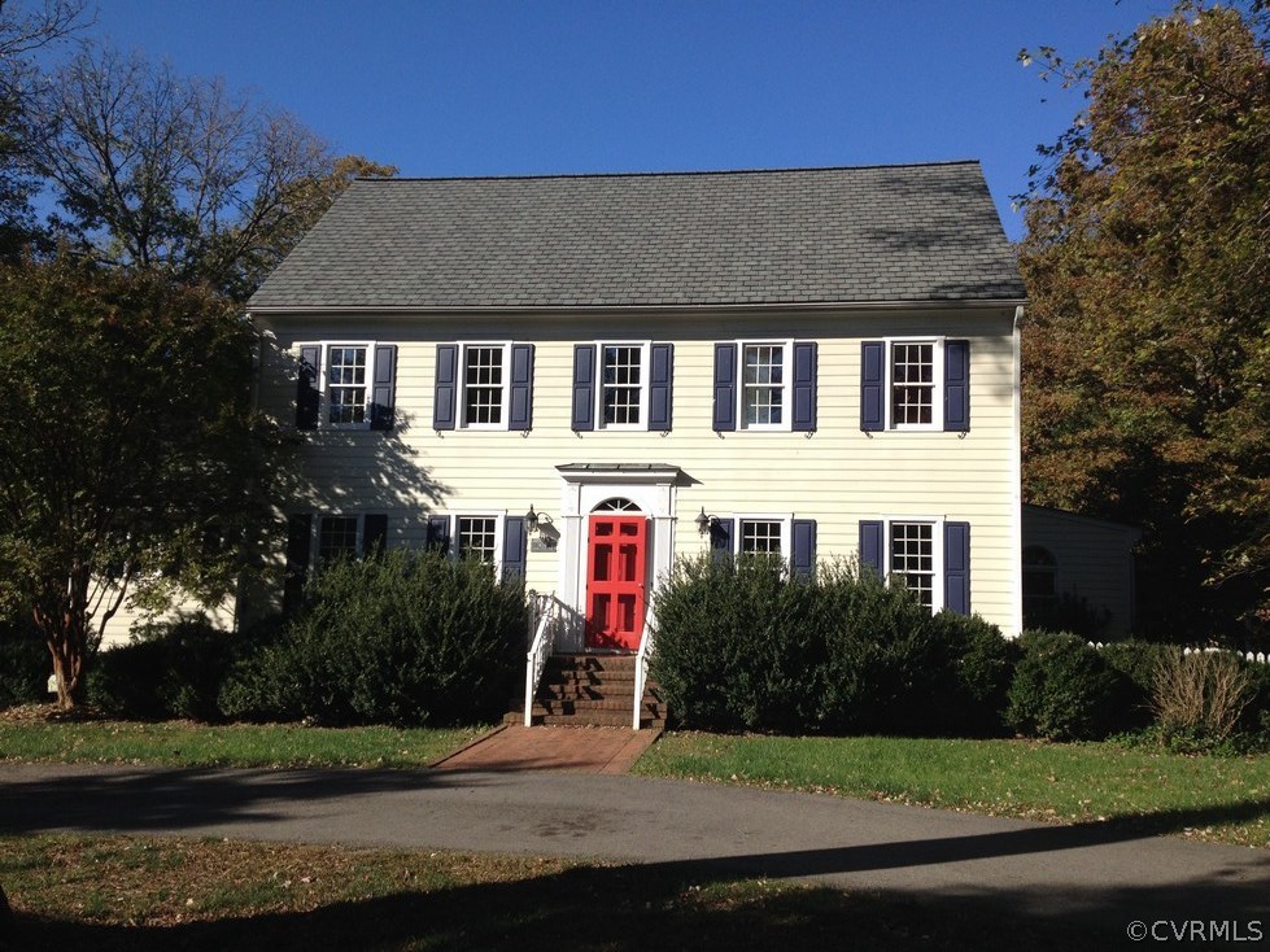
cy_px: 476
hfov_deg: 52.6
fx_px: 1284
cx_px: 635
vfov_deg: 40.7
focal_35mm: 35
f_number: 2.4
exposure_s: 1/1623
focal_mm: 4.28
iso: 50
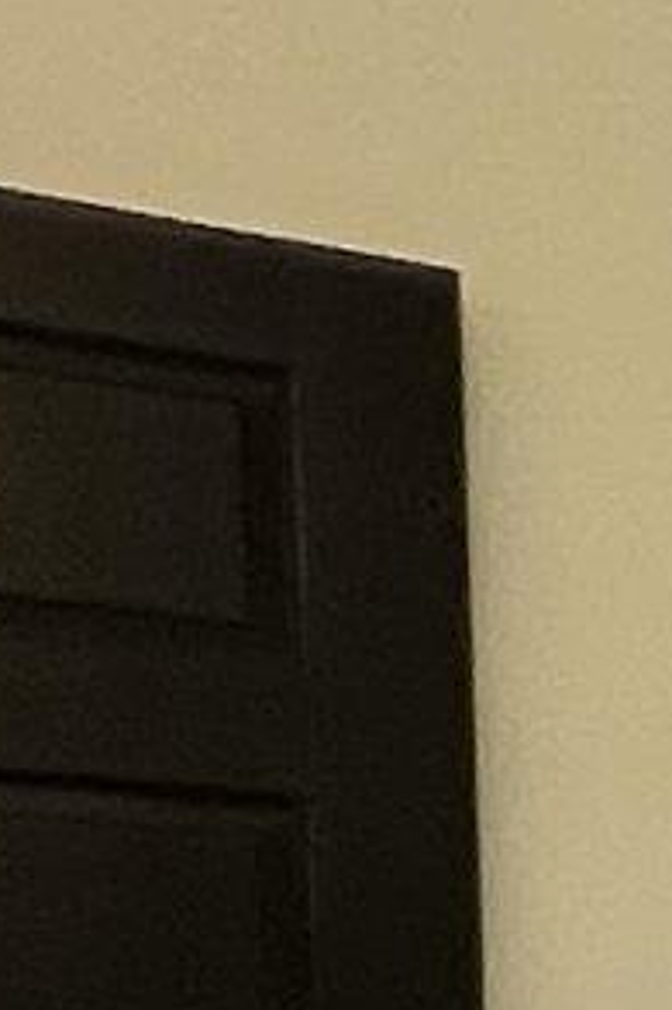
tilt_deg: -5.4
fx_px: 3980
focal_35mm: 142
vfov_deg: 13.3
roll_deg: -1.4
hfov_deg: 5.1
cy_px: 1706
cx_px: 4087
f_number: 1.8
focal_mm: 1.57
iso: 125
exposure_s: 1/60
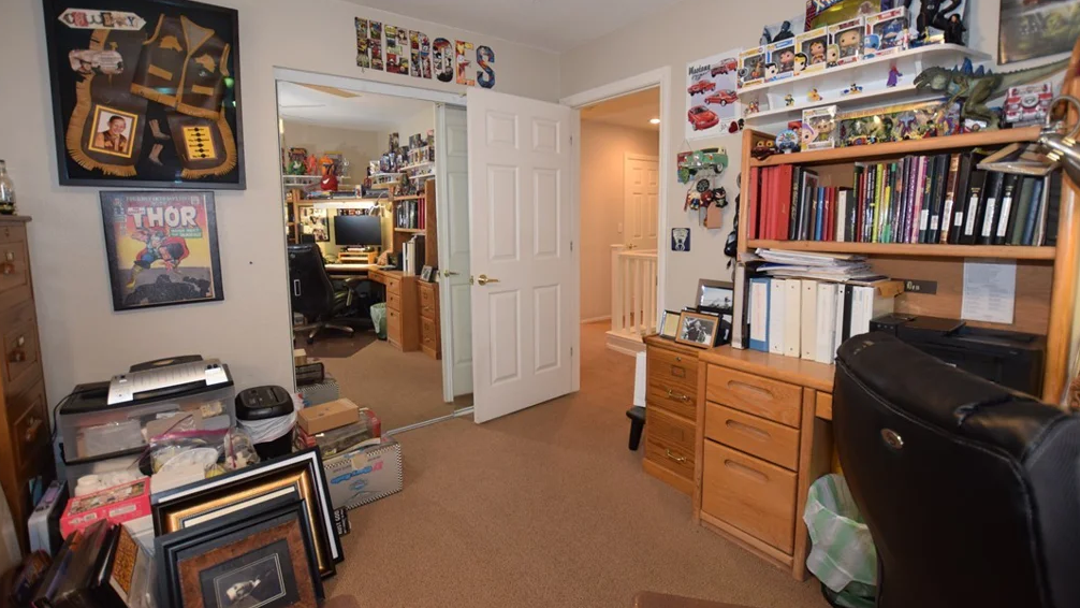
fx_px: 458
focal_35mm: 16
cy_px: 271
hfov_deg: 99.4
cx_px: 544
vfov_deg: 66.9
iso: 1000
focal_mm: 10
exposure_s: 1/60
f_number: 3.5
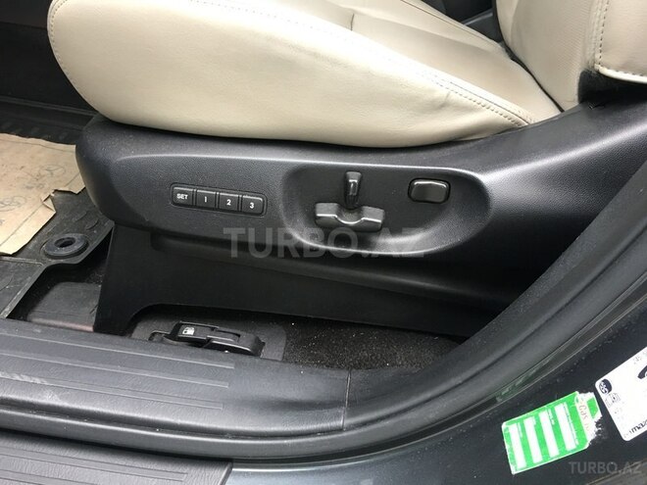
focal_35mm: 29
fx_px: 542
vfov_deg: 48.2
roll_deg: -9.8
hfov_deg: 61.7
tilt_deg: -29.3
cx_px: 324
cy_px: 242
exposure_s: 1/33
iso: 50
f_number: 2.2
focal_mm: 4.15
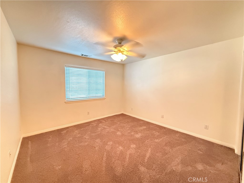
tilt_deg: -3.1
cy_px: 92
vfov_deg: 85.7
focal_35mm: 14
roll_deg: -0.1
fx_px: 99
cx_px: 122
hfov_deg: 102.1
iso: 1000
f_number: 2.2
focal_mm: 2.22
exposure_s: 1/60
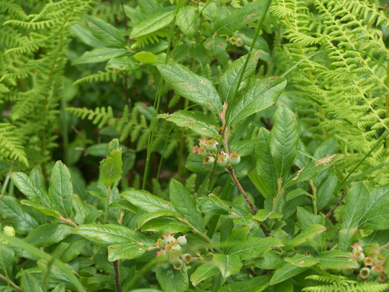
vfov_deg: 10.7
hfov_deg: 14.2
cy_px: 146
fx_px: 1562
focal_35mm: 139
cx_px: 194
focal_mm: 23.1
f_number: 3.2
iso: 80
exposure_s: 1/500
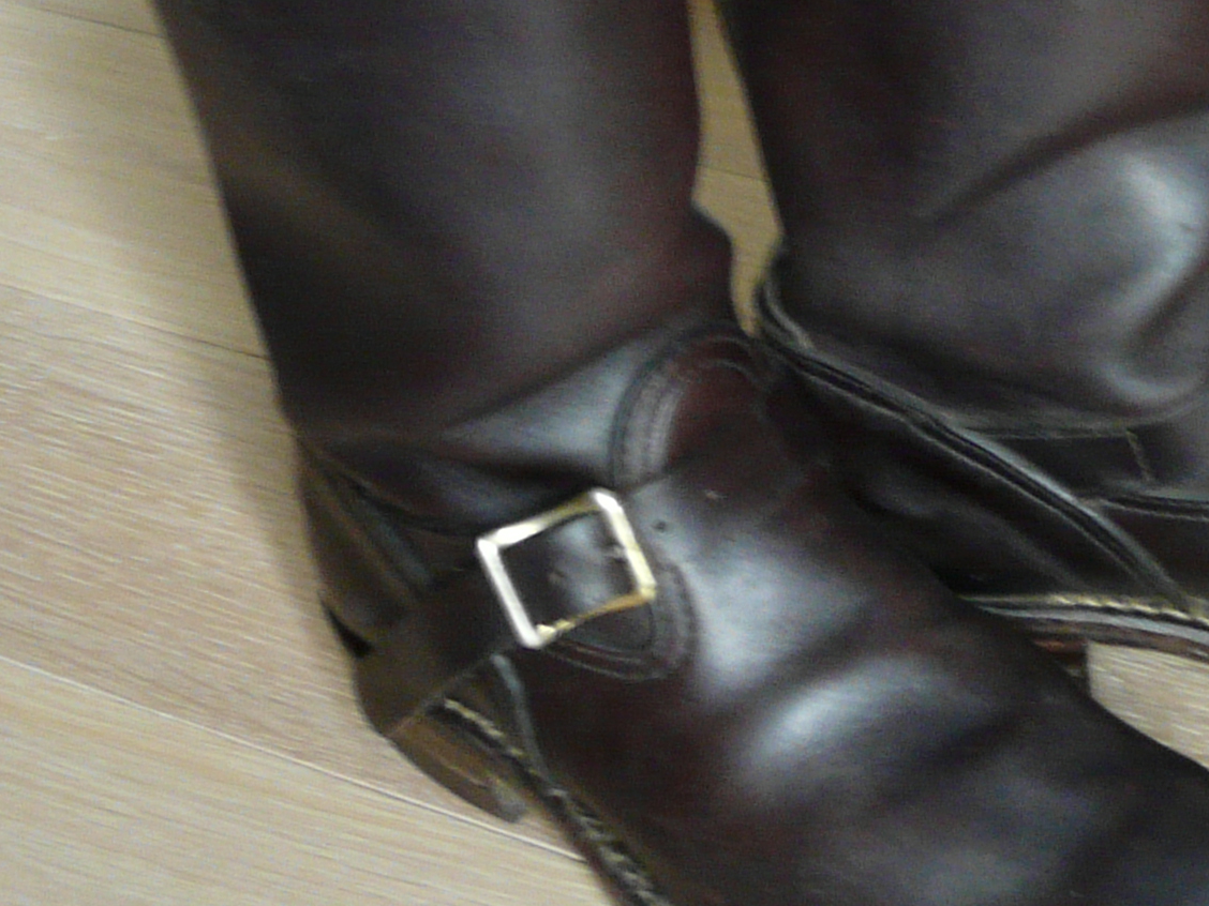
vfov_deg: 16.6
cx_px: 924
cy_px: 375
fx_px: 3108
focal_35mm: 89
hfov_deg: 21.8
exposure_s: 1/8
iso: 200
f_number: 2.8
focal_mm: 5
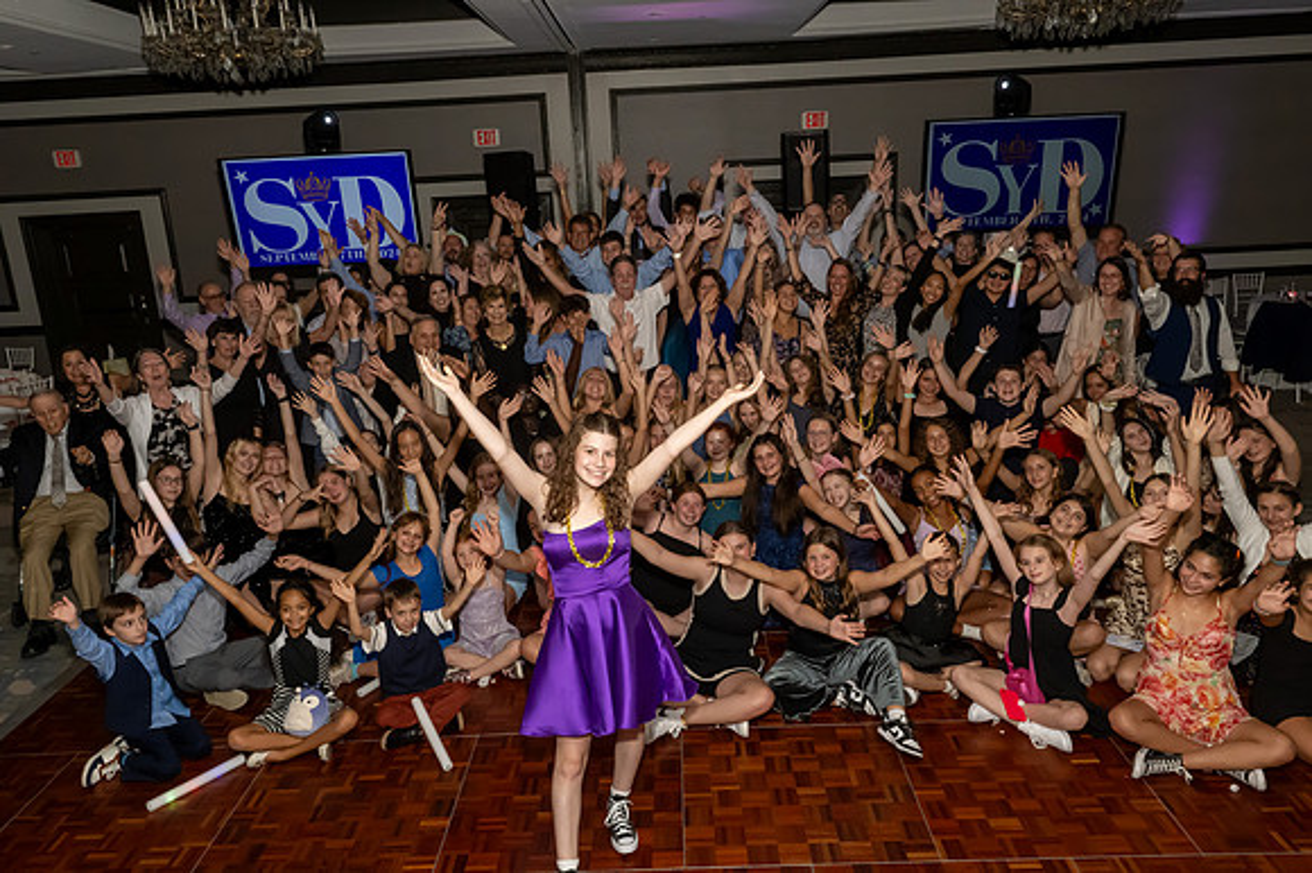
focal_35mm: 25
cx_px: 656
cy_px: 436
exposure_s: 1/250
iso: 3200
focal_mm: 17
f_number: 13
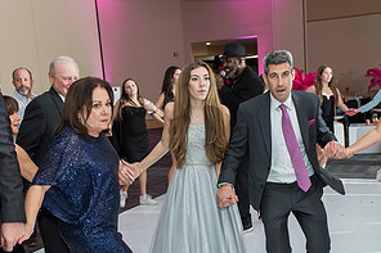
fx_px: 497
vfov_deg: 28.4
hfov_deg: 41.9
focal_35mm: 47
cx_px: 202
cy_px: 168
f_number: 4
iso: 1000
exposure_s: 1/100
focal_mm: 24
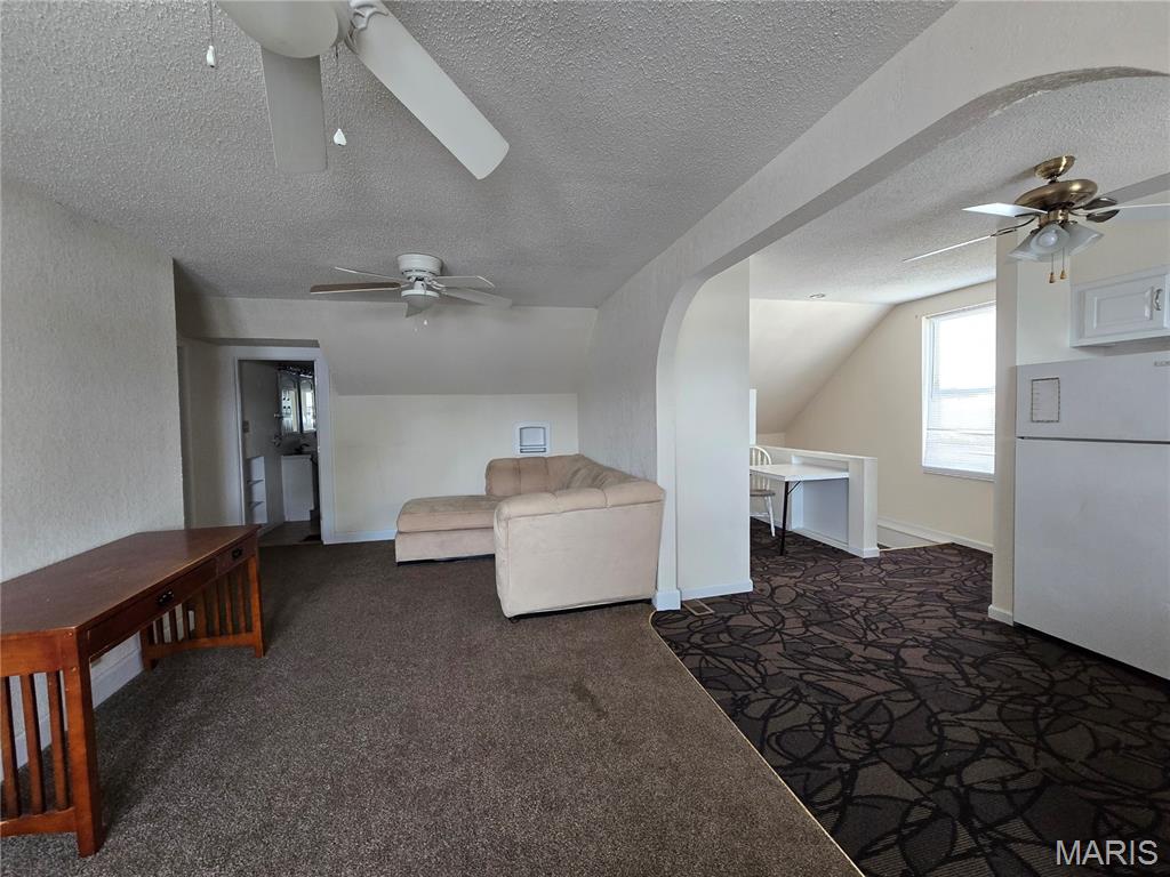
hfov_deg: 106.2
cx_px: 585
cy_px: 438
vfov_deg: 89.9
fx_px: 439
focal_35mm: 13
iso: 250
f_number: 2.2
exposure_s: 1/60
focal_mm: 2.2
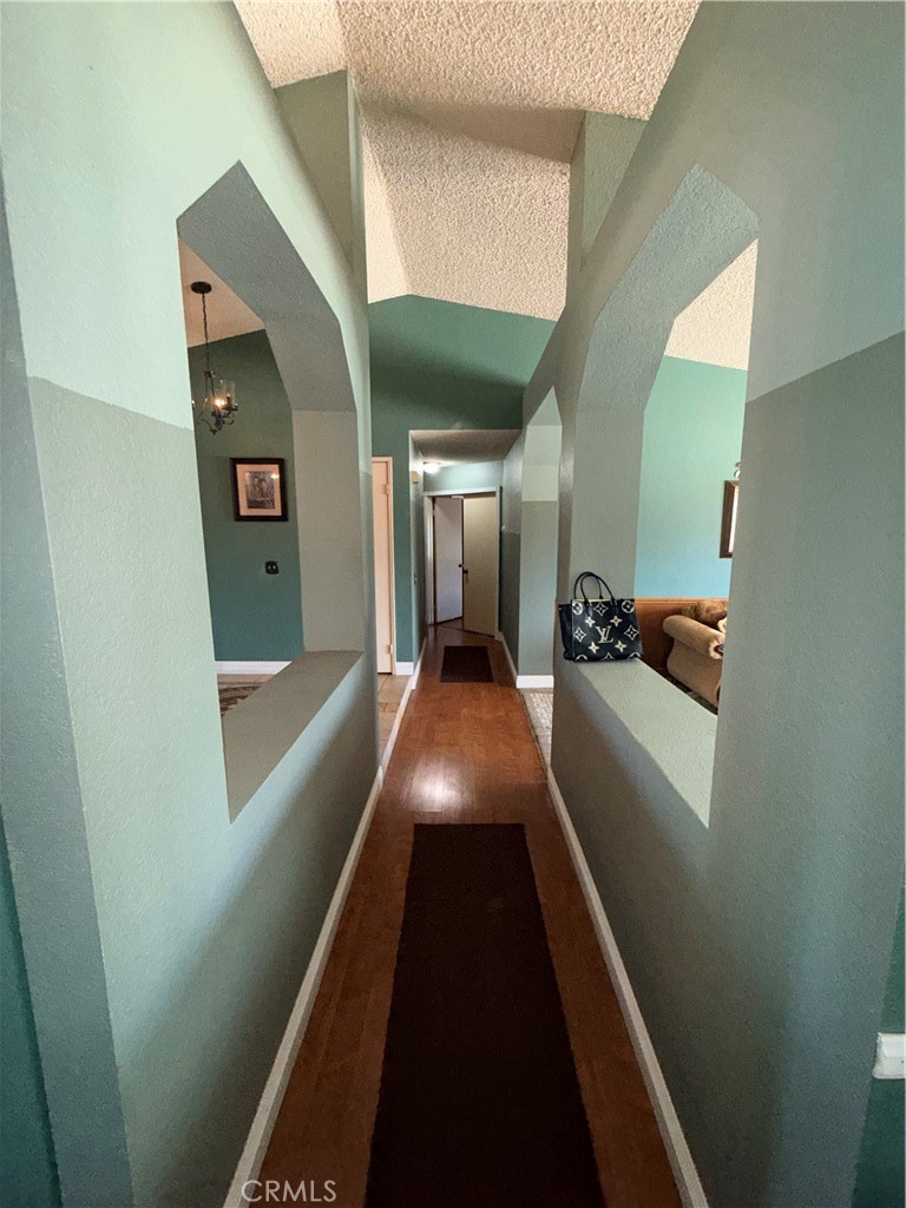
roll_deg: +0.6
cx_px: 453
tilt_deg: -9.0
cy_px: 604
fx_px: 489
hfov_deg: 85.7
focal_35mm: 14
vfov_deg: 102.1
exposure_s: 1/60
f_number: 2.2
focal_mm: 2.22
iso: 200
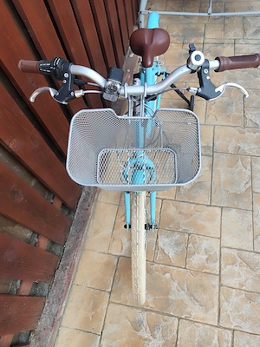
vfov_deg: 73.9
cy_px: 174
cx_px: 130
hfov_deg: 58.9
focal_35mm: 23
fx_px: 230
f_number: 1.65
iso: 50
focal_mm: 6.19
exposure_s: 1/102
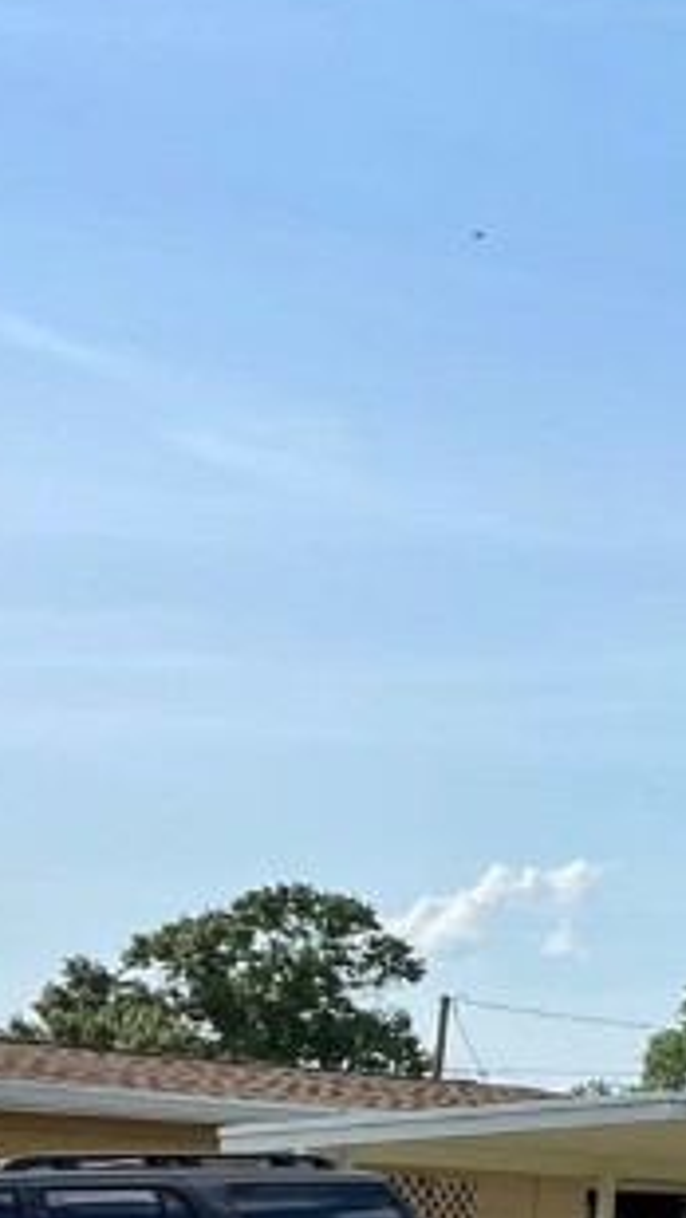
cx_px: 1676
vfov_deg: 22.6
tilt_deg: +8.2
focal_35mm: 94
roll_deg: -1.4
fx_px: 3037
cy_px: 761
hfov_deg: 10.8
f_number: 1.6
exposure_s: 1/5376
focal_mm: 5.1
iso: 32
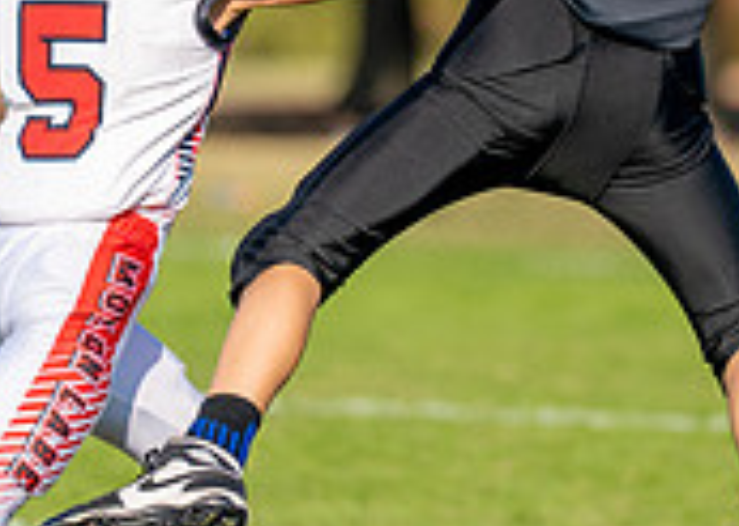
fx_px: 16282
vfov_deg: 1.8
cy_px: -72
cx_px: 631
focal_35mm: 777
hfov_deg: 2.6
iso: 250
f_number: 2.8
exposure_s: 1/4000
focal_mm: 200
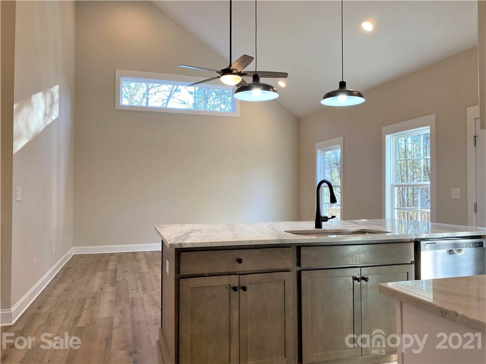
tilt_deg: +1.4
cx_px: 243
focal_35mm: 26
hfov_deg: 67.3
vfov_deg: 53.0
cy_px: 182
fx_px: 365
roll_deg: -0.2
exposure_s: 1/120
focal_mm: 4.25
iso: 125
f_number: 1.8
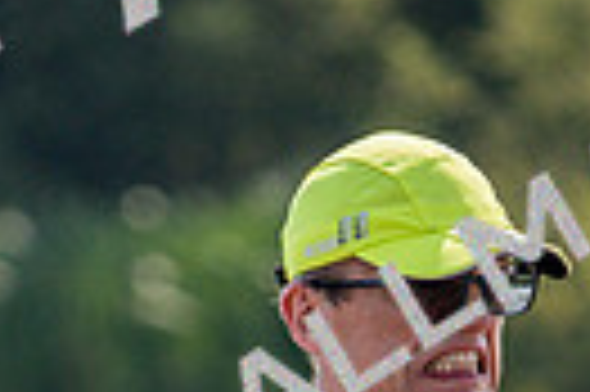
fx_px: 21099
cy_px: 692
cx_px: 356
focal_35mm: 1289
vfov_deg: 1.1
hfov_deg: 1.6
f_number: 5.6
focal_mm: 291
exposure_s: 1/1600
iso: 250
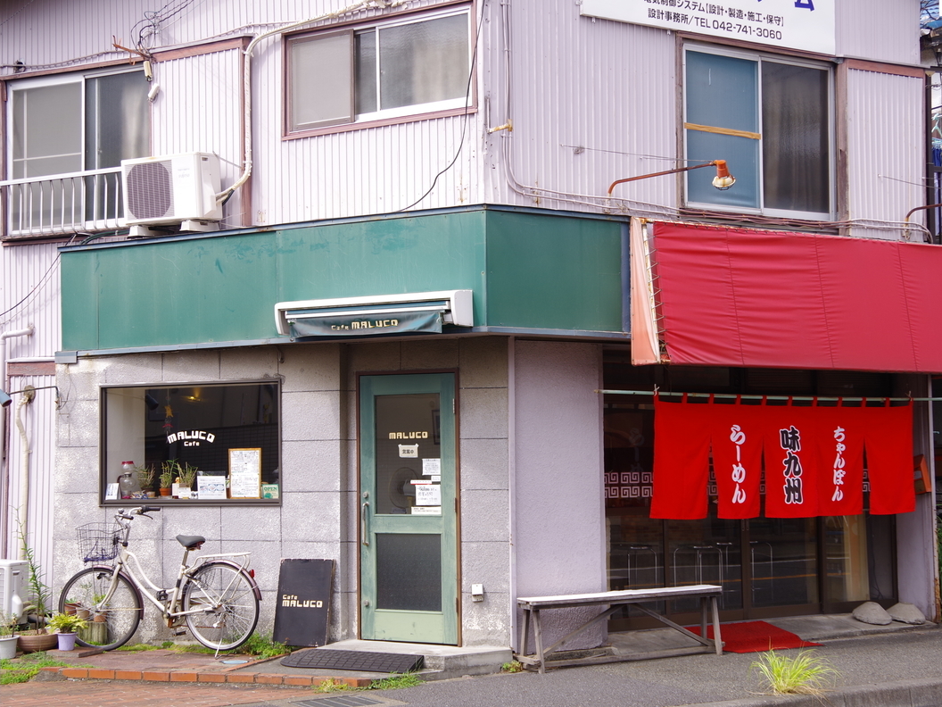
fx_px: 1606
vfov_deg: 24.8
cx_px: 475
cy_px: 355
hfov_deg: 32.7
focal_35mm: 59
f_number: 5.6
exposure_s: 1/250
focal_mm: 36
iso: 100
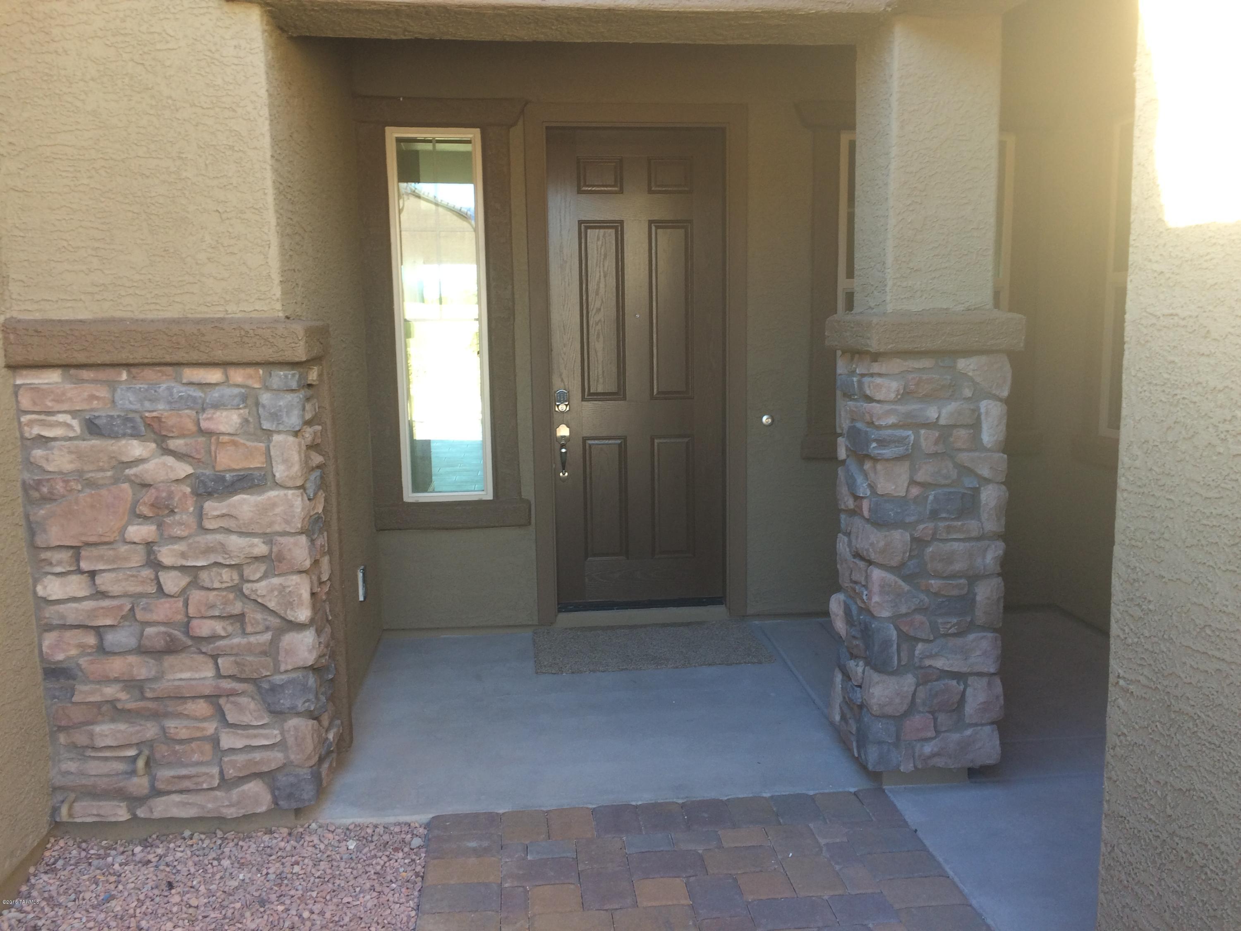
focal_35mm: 29
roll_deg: +2.2
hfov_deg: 61.7
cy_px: 466
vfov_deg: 48.2
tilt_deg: -8.7
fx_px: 1040
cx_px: 620
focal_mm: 4.15
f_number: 2.2
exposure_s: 1/60
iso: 50
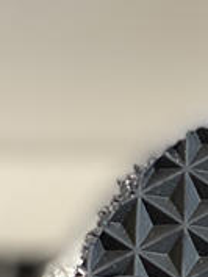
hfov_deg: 5.7
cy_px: 565
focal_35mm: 255
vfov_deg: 7.4
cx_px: 357
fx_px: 2041
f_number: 2
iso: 64
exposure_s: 1/122
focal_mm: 6
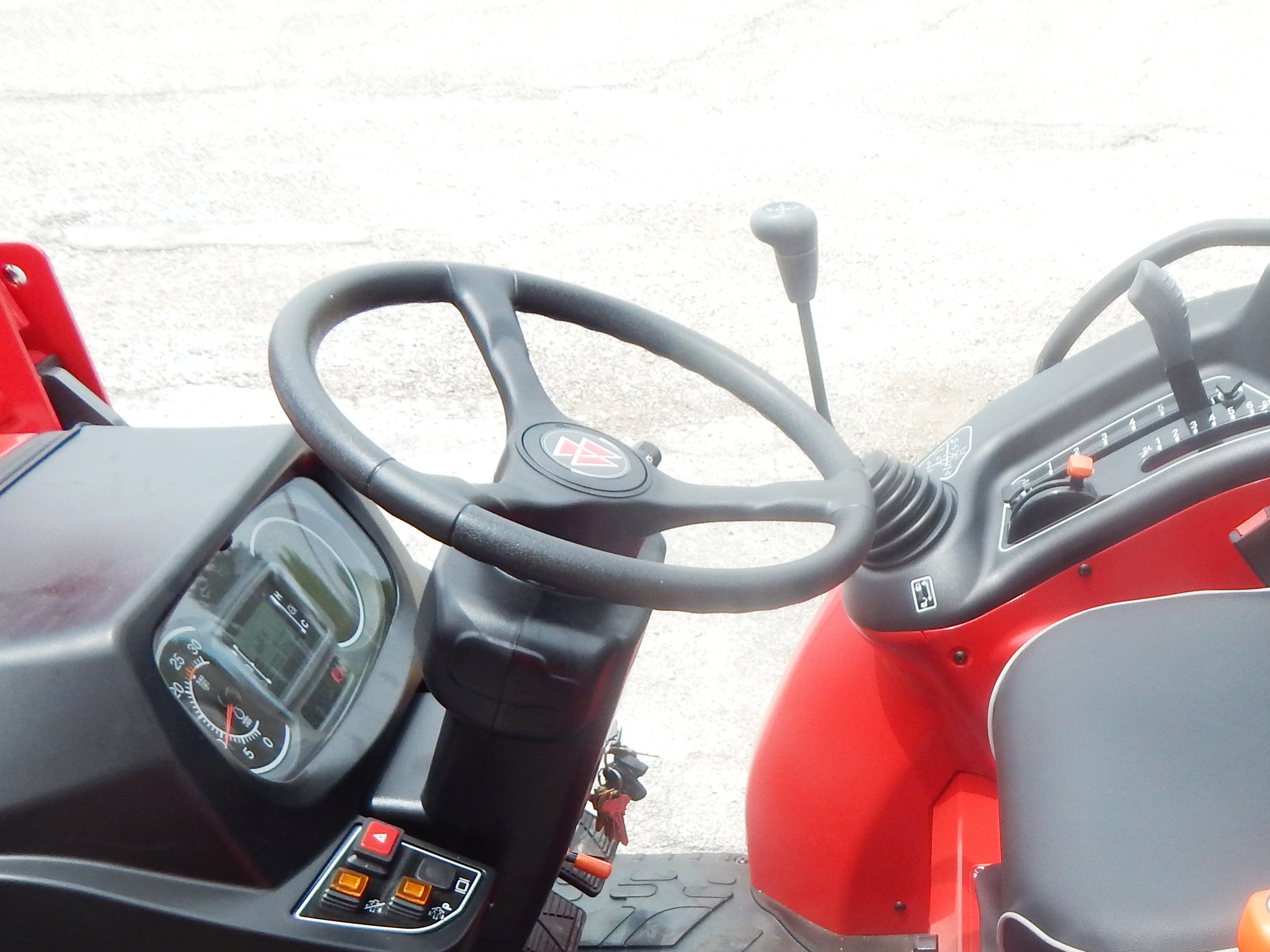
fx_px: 1504
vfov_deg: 33.7
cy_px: 812
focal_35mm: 41
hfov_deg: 43.7
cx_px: 1013
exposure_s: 1/800
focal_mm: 4
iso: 125
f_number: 3
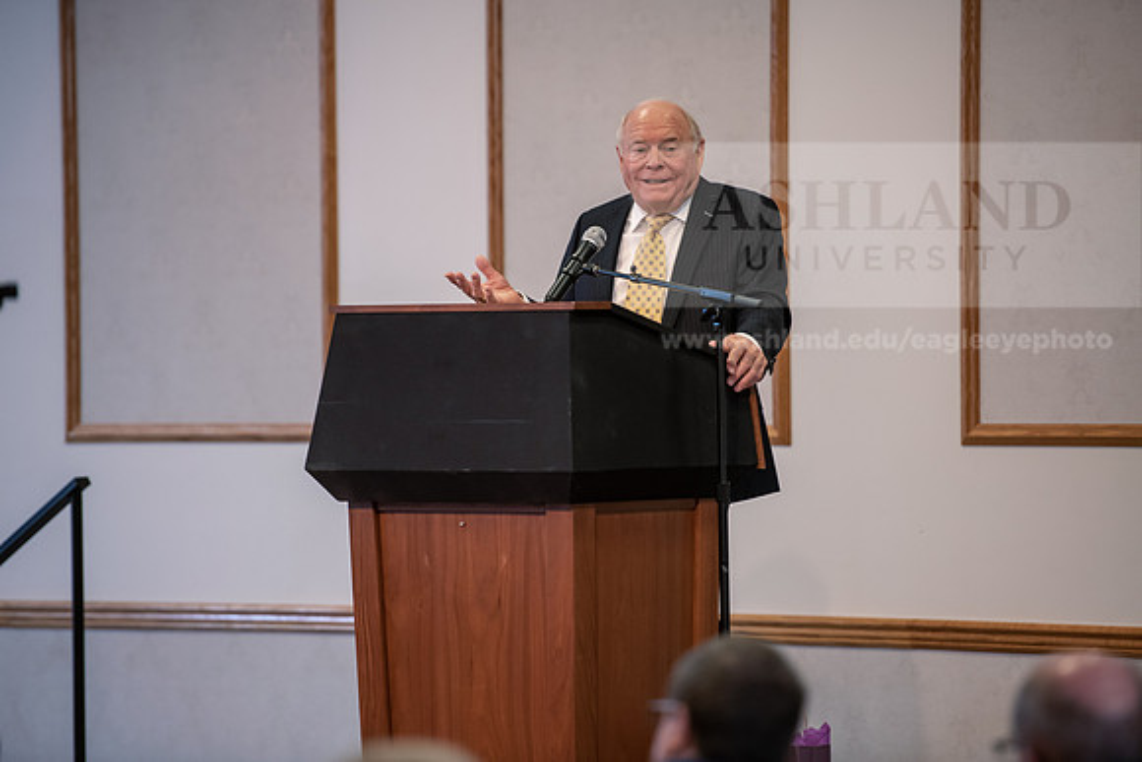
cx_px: 571
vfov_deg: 6.9
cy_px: 381
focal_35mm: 200
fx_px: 6346
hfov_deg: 10.3
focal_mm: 200
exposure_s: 1/200
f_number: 3.2
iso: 2000
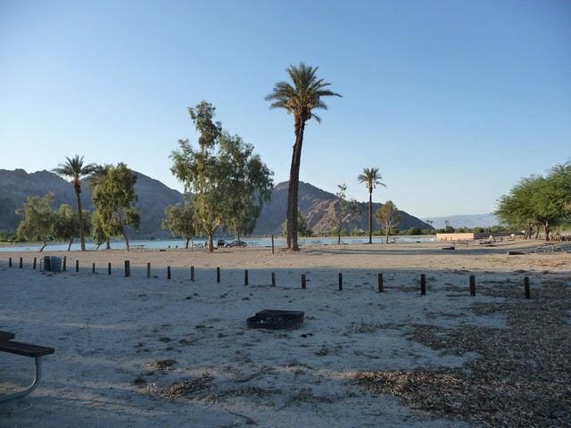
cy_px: 214
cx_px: 286
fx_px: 462
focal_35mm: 28
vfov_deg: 49.7
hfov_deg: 63.4
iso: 160
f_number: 3.3
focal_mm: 4.7
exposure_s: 1/640
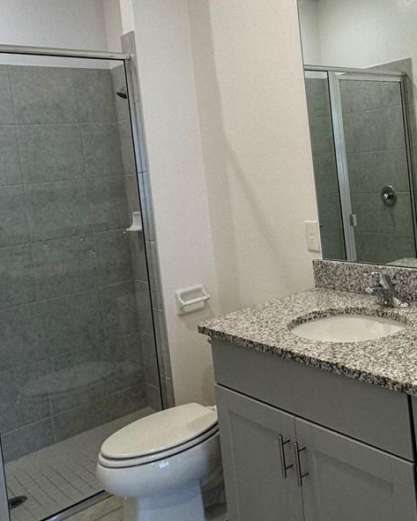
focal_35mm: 37
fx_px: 571
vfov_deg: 48.3
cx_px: 391
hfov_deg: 37.0
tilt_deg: -3.8
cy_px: 177
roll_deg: +5.2
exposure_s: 1/120
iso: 125
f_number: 2.2
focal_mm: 2.22
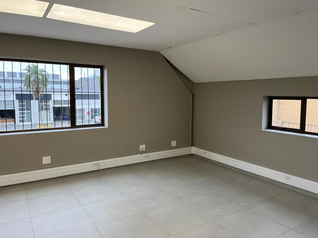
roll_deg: +0.8
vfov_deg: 53.1
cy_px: 119
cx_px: 159
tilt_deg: -4.7
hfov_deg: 67.3
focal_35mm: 26
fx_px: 239
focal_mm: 5.1
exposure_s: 1/190
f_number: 1.6
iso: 40
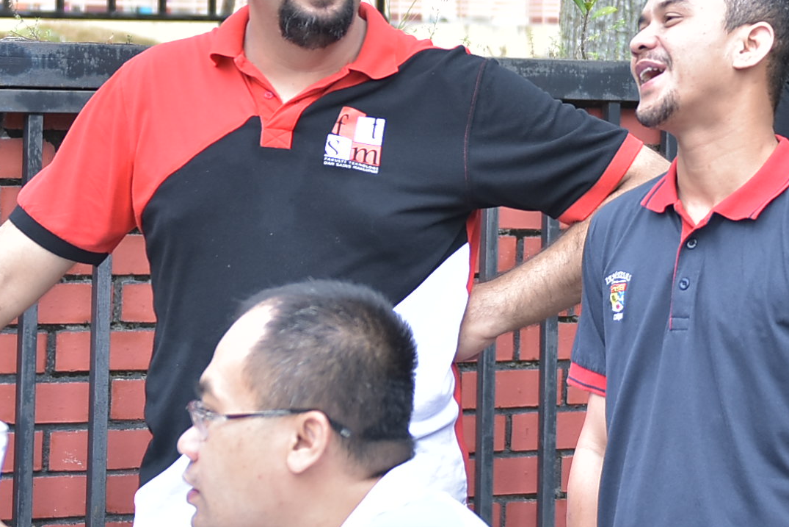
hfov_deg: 14.3
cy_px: -123
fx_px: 3112
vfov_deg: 9.5
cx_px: 717
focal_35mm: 142
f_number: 2.8
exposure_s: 1/500
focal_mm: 34
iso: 400
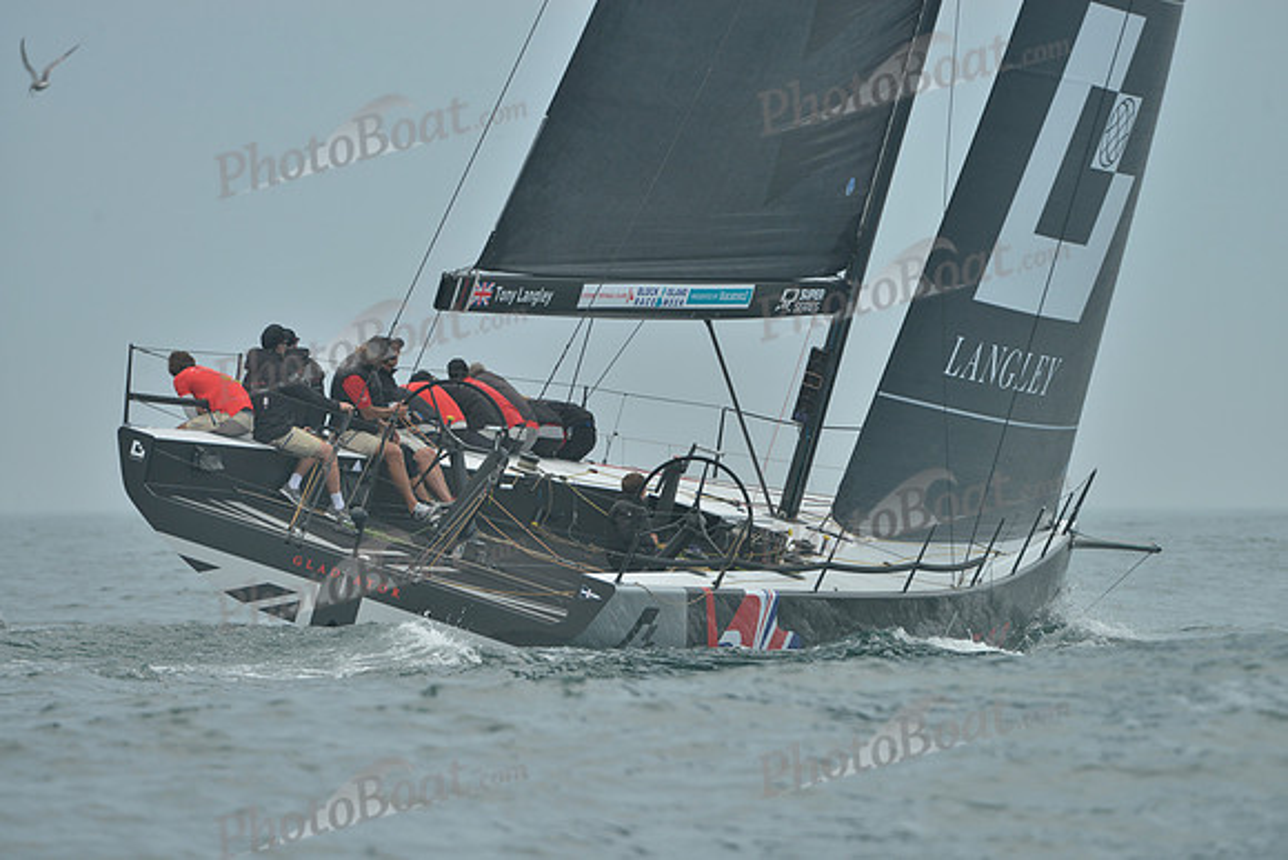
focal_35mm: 400
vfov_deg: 3.4
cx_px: 644
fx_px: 14314
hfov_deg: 5.2
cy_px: 430
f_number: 6.3
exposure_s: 1/800
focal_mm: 400
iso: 280
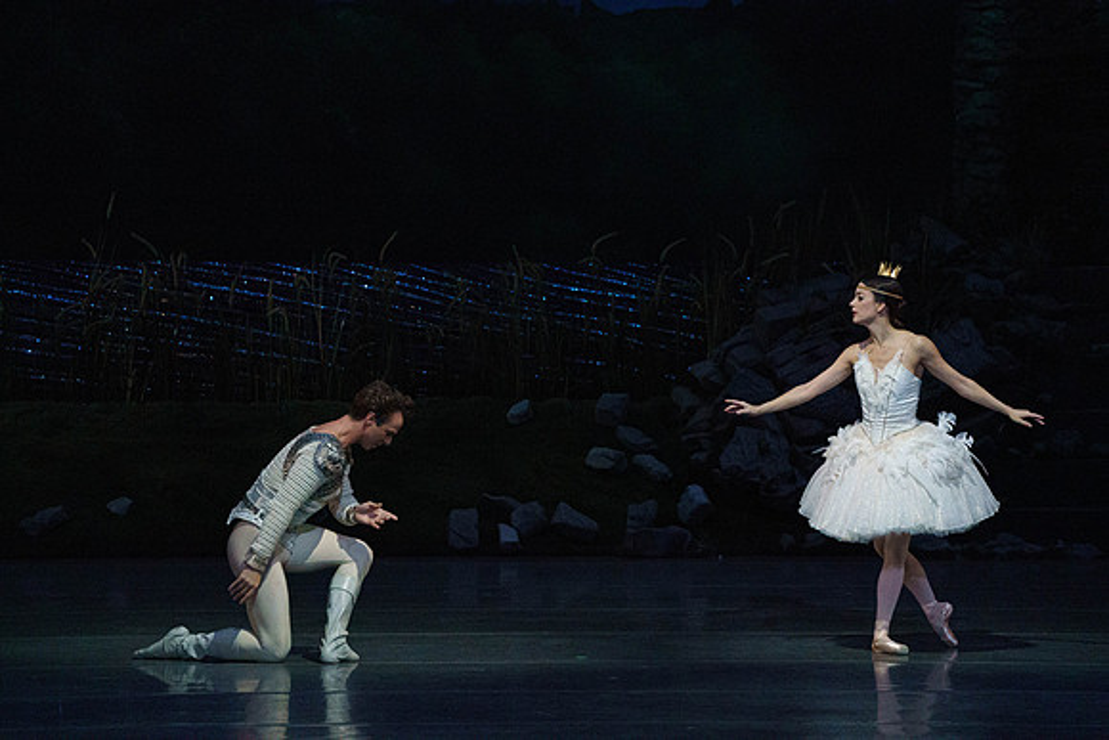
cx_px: 554
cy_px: 370
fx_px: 9428
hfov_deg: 6.7
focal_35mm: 306
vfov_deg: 4.5
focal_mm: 306
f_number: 5.6
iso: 8000
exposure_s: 1/320
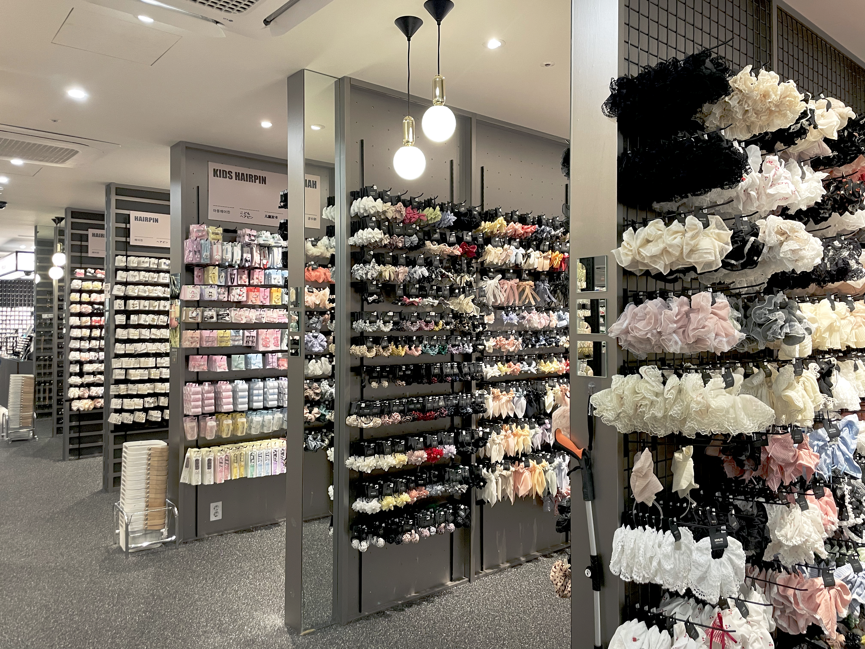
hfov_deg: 67.3
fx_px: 650
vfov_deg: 53.1
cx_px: 432
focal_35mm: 26
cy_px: 324
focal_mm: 4.2
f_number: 1.6
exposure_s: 1/60
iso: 200
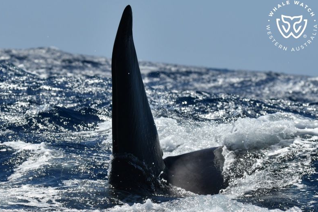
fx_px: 2296
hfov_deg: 7.9
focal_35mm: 260
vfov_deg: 5.3
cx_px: 158
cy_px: 106
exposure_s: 1/2000
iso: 200
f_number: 8
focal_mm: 170
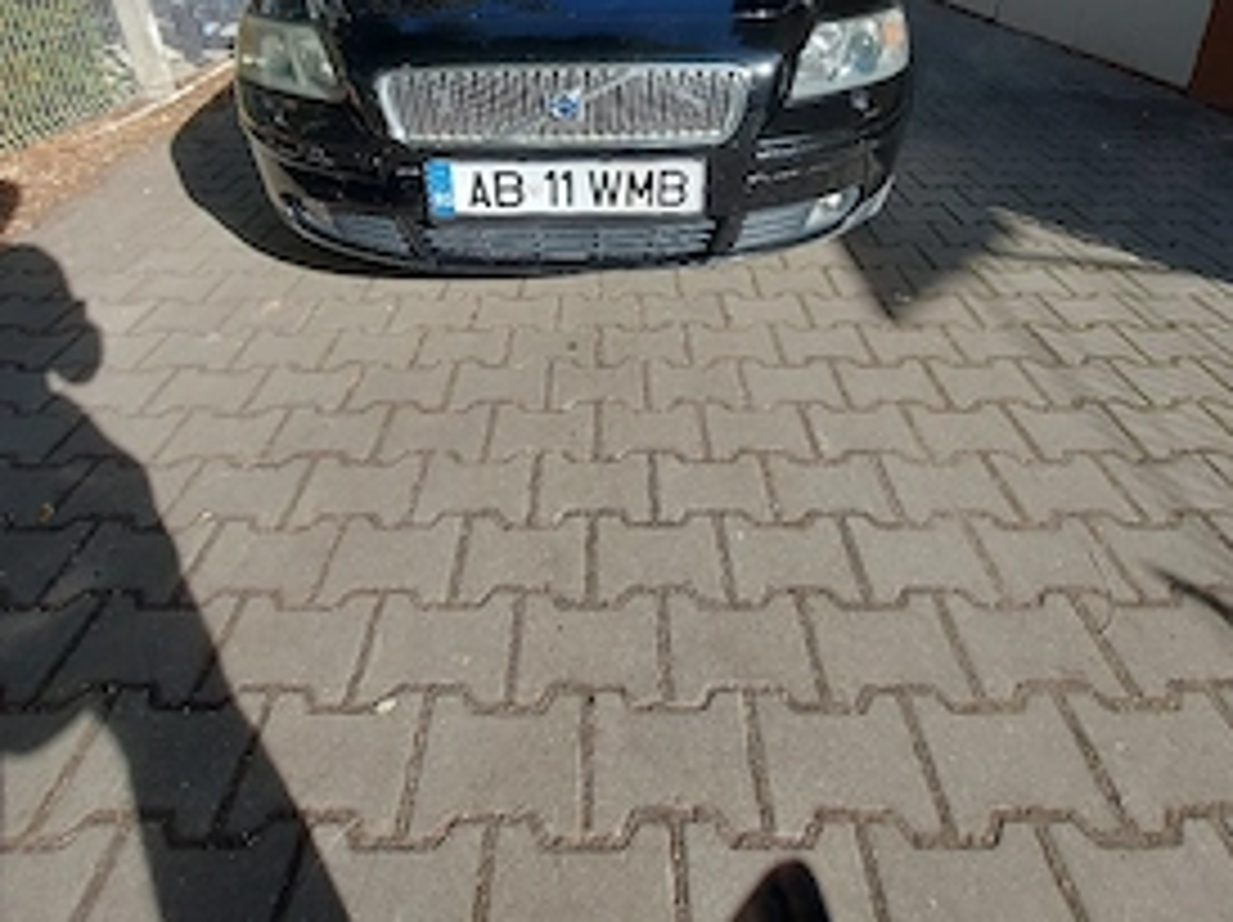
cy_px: 180
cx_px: 626
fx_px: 676
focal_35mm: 19
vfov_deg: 62.6
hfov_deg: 84.7
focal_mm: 1.74
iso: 50
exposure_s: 1/769
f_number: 2.2
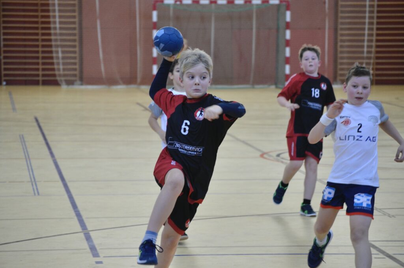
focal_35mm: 153
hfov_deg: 13.4
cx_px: 202
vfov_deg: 8.9
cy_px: 134
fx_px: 1713
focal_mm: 102
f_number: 4.5
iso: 1600
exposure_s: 1/250
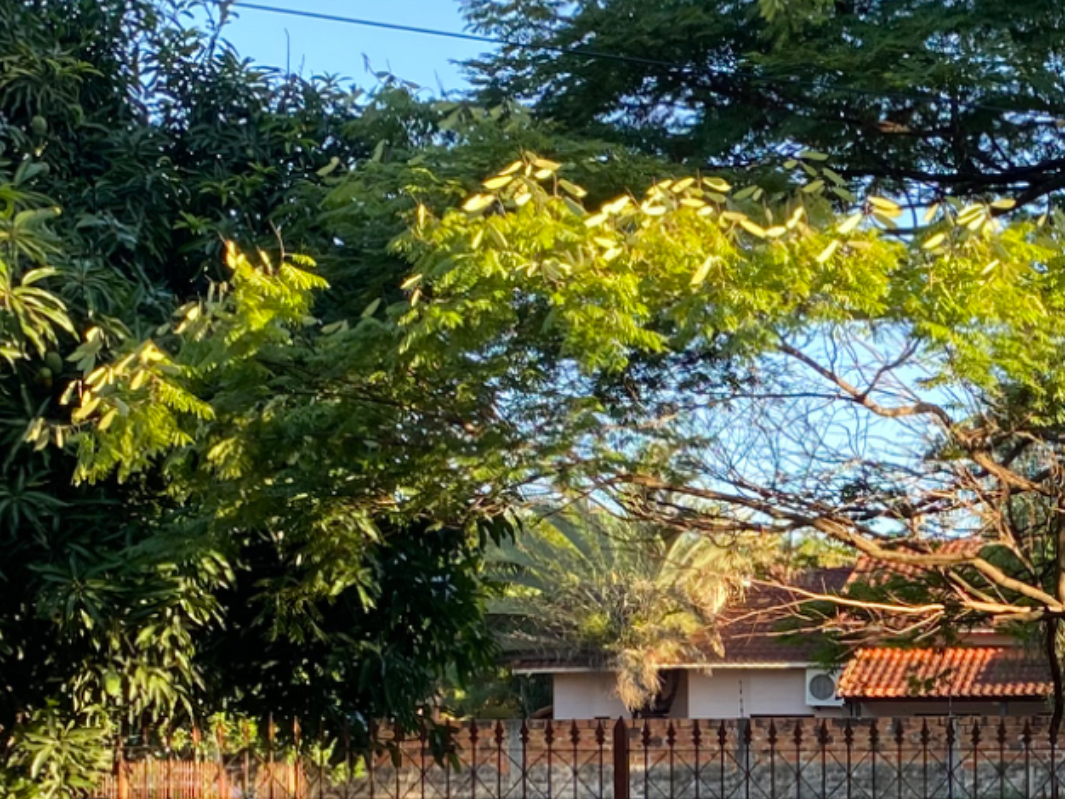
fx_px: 2616
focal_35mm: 85
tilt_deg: -3.0
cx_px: 1170
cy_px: 824
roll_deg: +0.2
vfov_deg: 16.9
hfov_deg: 21.8
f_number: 1.8
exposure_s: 1/181
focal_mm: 4.25
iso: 32
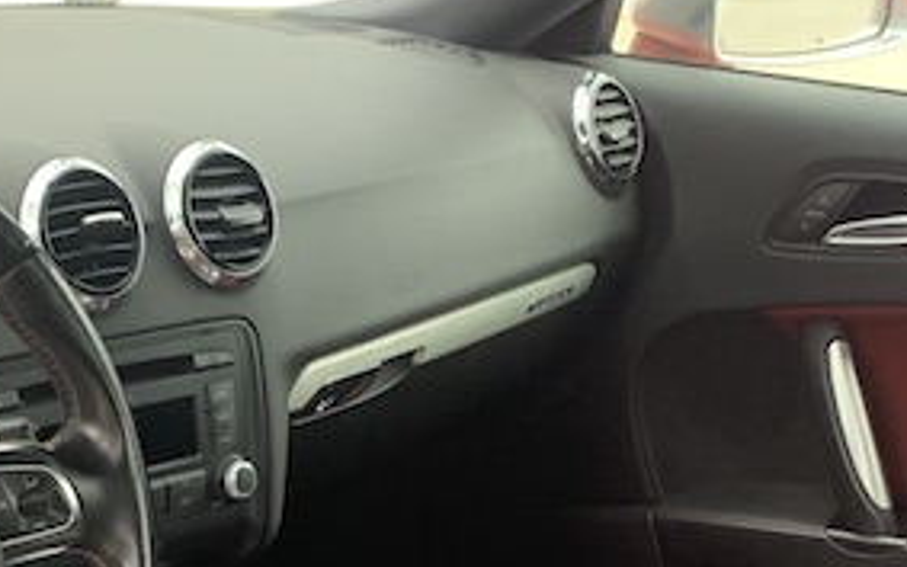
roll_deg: -3.3
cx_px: 260
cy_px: 993
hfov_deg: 24.4
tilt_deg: -32.7
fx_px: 2077
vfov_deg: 14.0
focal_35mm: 84
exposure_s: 1/60
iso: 200
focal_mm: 4.25
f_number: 1.8
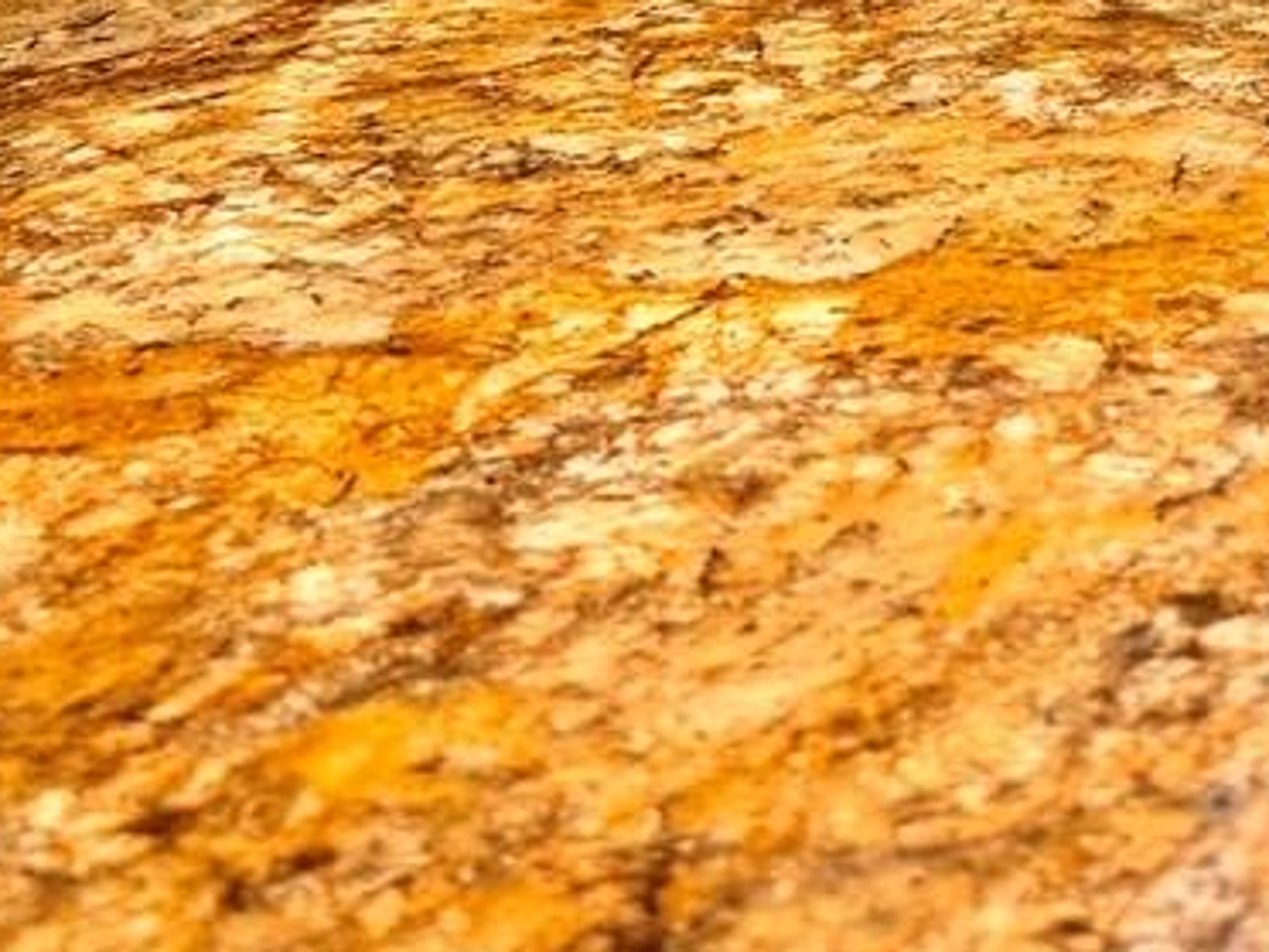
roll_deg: +1.1
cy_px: -444
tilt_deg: -10.1
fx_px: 4839
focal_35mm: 132
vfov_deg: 10.8
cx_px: 1535
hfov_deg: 14.5
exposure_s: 1/60
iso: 125
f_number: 1.78
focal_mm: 6.76
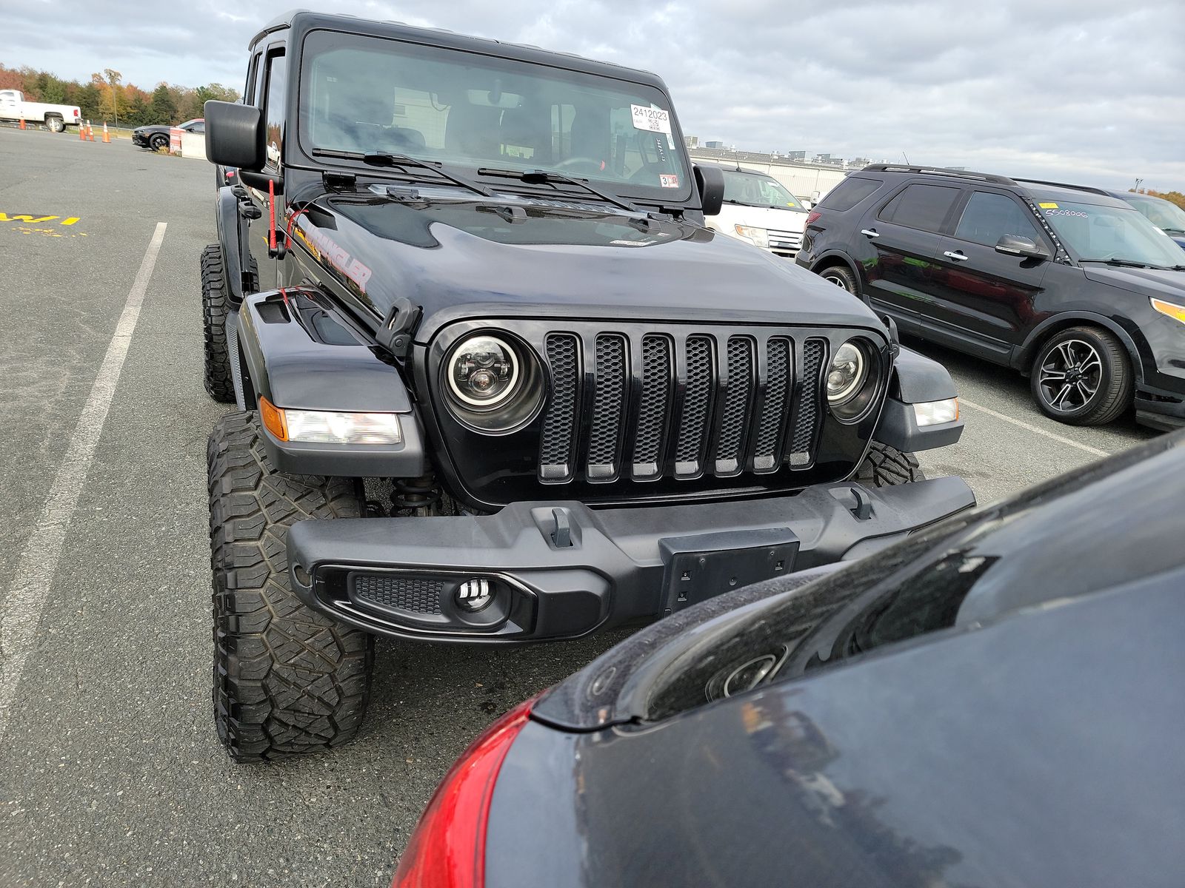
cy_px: 444
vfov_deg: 56.8
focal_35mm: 24
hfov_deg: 71.6
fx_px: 822
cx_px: 592
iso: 50
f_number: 1.8
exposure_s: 1/350
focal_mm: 6.7
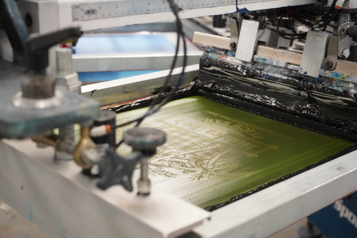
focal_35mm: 56
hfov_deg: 35.6
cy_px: 119
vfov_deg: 24.2
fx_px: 555
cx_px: 178
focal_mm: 56
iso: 8000
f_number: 5.6
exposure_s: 1/160
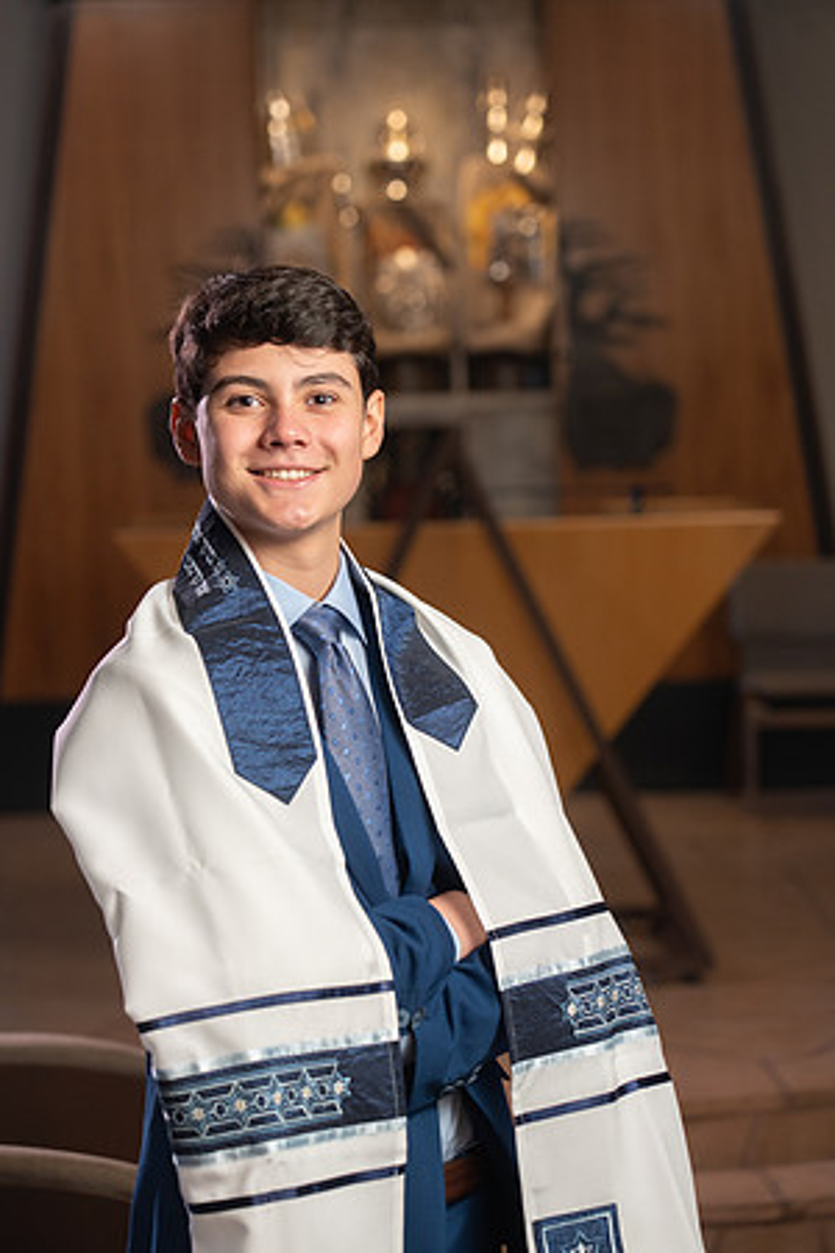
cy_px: 626
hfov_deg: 13.0
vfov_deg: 19.5
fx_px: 3653
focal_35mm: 105
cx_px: 418
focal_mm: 105
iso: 1250
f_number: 4
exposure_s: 1/250
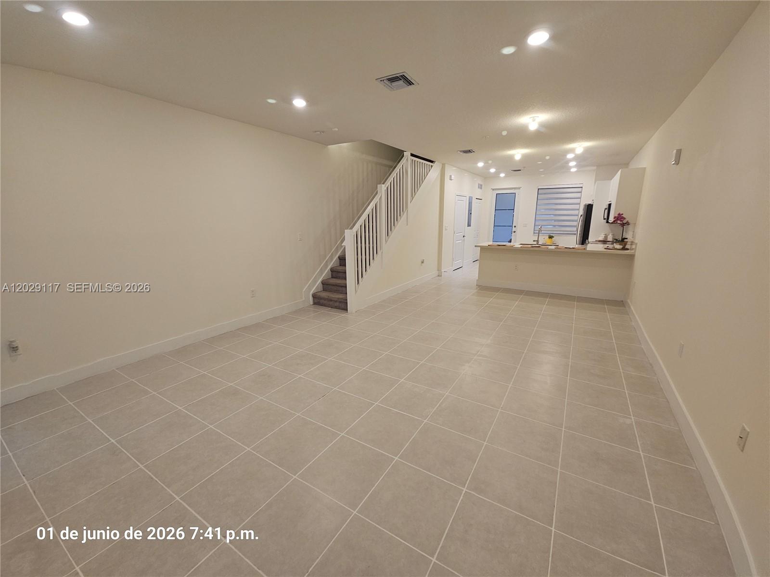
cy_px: 288
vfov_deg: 89.9
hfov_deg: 106.2
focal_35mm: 13
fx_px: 289
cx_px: 385
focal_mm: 2.2
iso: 125
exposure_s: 1/60
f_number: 2.2
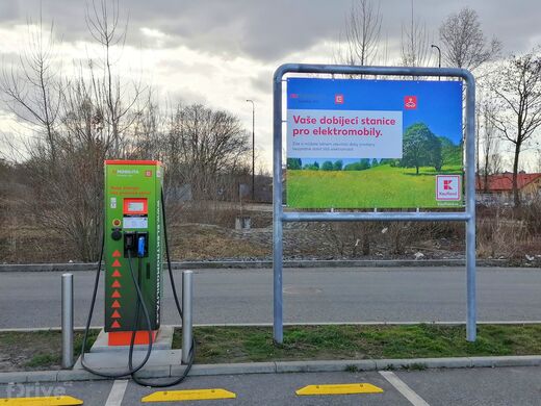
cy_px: 203
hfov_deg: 51.4
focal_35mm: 36
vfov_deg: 39.7
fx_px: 563
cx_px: 270
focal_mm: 5.3
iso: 50
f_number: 1.8
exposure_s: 1/1003
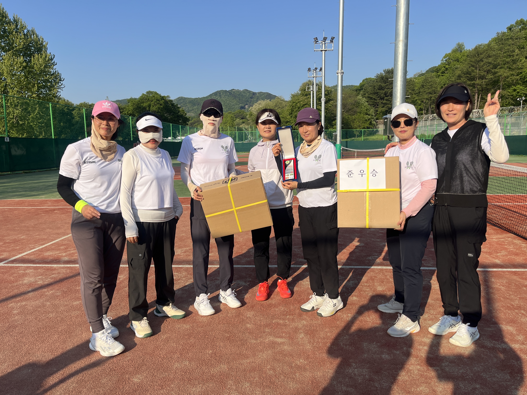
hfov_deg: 67.3
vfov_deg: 53.1
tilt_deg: -6.3
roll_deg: +0.1
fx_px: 396
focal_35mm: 26
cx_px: 264
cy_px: 198
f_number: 1.6
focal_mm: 5.1
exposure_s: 1/2825
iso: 50
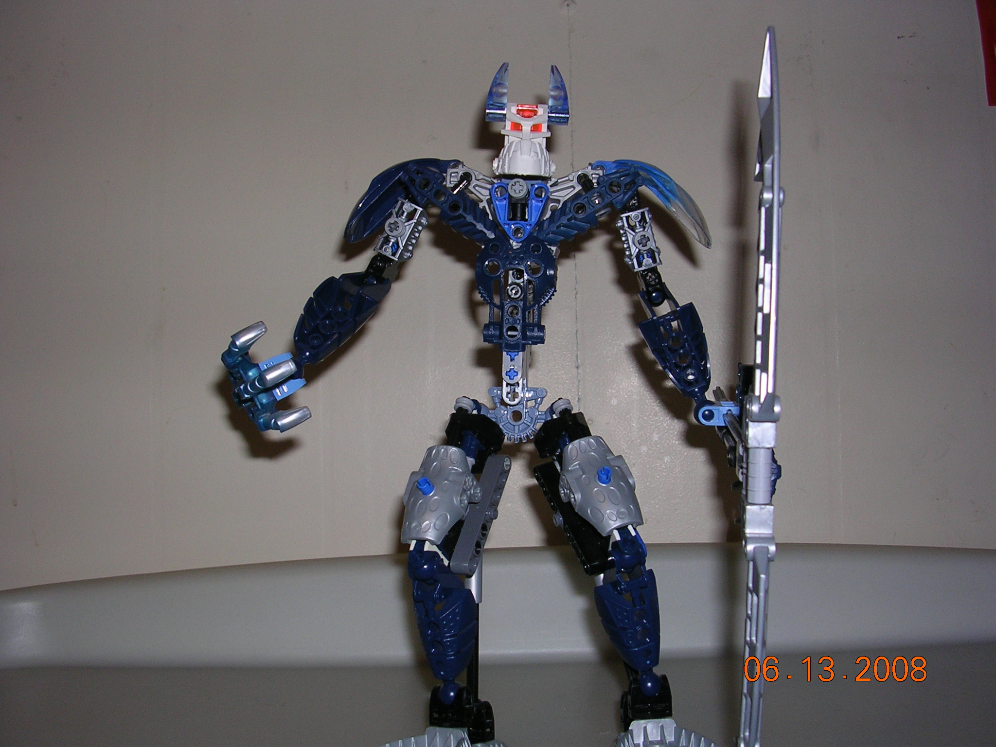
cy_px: 374
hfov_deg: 49.0
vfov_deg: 37.7
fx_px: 1093
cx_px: 498
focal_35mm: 38
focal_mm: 5.8
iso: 50
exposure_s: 1/60.1
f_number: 2.8
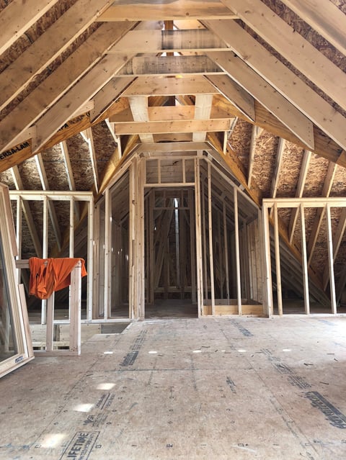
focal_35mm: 28
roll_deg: +1.3
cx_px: 173
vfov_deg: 63.4
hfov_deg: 49.8
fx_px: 373
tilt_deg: +7.3
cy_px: 230
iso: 40
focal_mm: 4
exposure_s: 1/120
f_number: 1.8
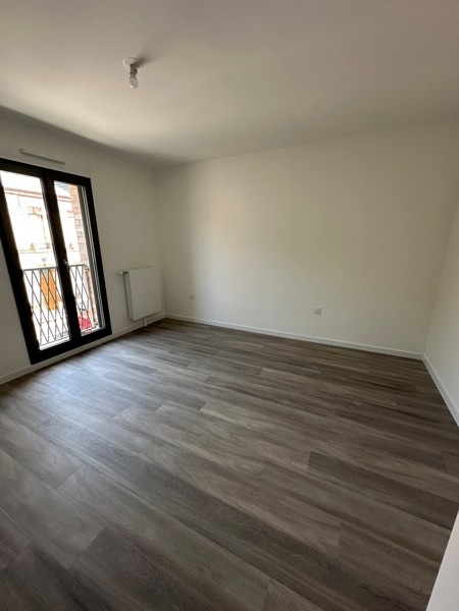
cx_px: 230
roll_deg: -0.7
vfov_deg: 102.1
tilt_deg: -14.6
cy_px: 306
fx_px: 248
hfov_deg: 85.7
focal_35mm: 14
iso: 160
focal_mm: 2.22
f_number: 2.2
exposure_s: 1/100
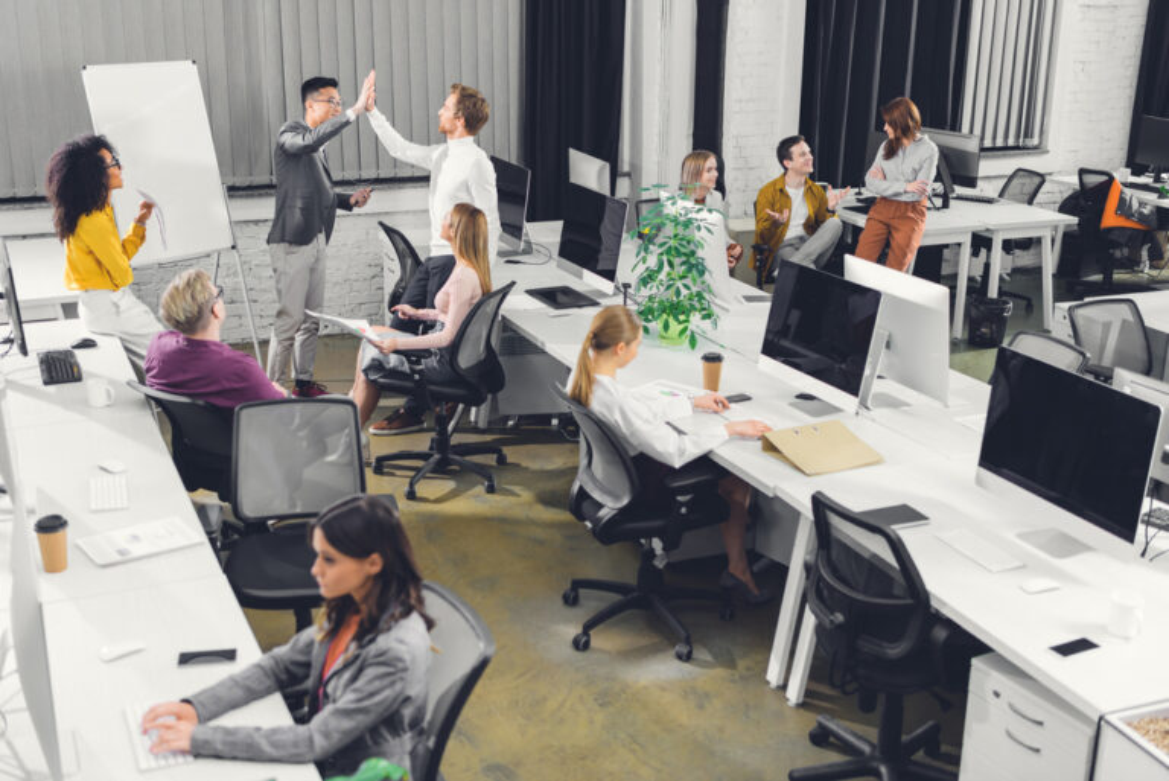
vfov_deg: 31.9
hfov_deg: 46.4
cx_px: 584
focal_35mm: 42
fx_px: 1365
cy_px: 390
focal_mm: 42
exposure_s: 1/200
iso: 64
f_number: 3.2
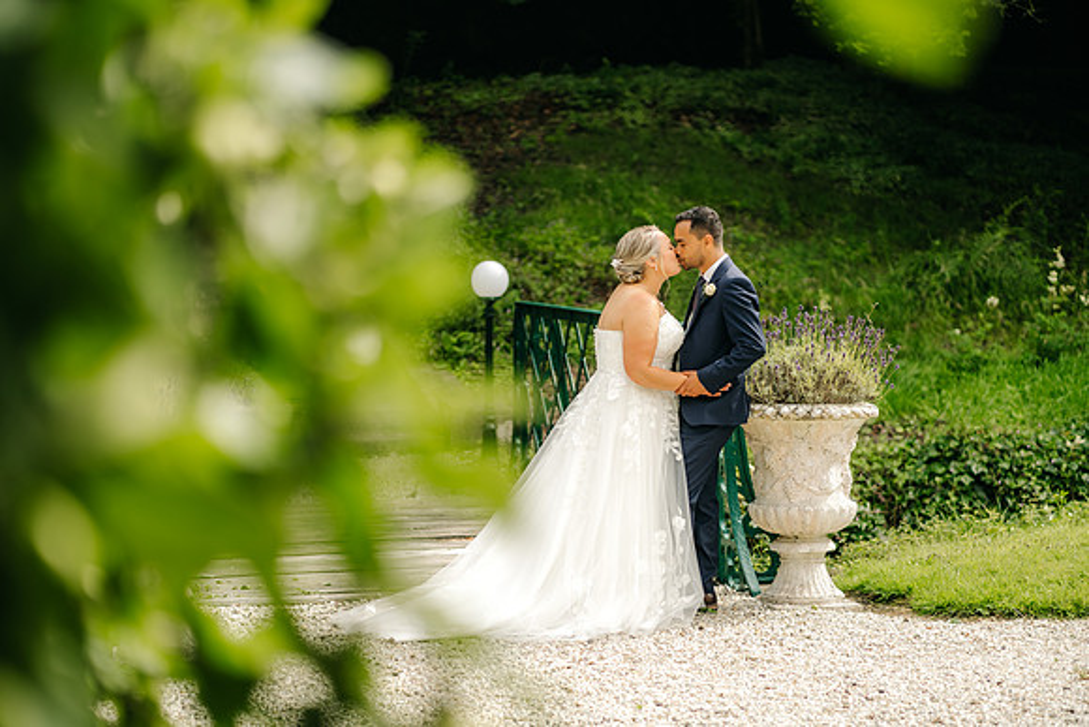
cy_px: 364
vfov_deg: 16.1
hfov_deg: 23.9
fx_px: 2572
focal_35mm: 85
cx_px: 544
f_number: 2
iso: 100
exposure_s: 1/1600
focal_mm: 85
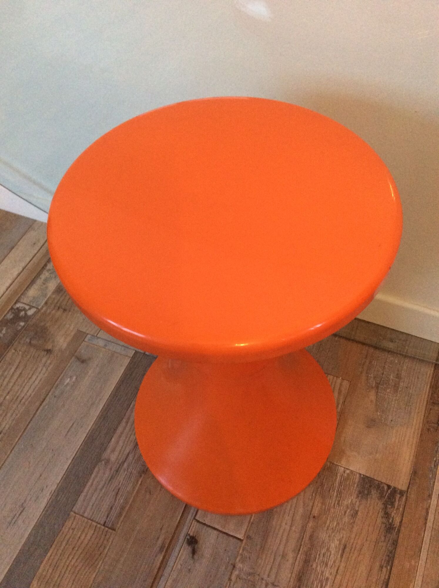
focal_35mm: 32
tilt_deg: -51.5
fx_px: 542
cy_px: 294
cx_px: 220
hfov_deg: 44.1
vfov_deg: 56.9
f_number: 2.4
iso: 320
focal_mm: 3.3
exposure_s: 1/25
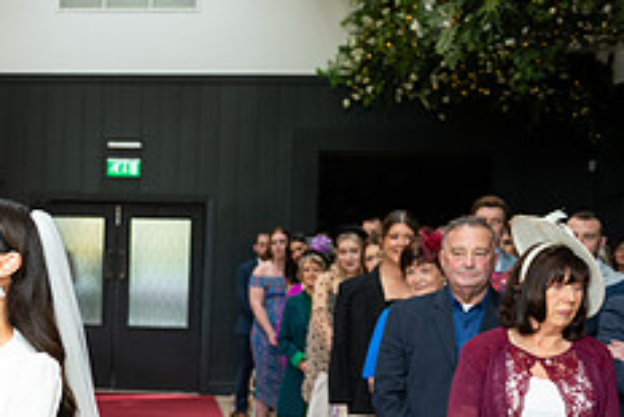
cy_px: 365
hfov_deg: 21.3
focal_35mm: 90
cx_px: -94
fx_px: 1561
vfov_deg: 15.1
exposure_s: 1/160
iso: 640
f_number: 3.5
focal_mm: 36
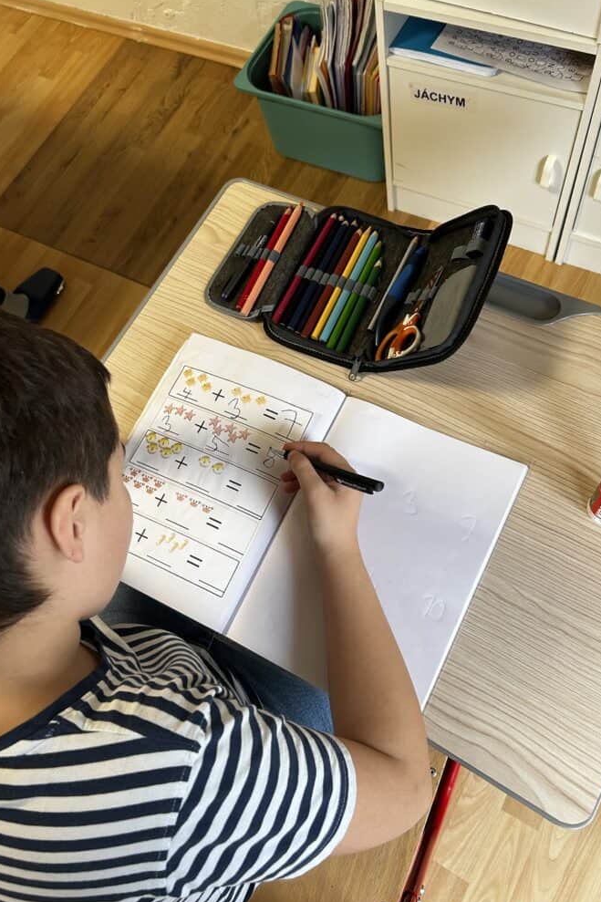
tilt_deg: -64.7
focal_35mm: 28
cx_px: 286
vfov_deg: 65.5
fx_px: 701
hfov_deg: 46.4
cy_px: 447
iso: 125
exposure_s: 1/121
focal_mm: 5.7
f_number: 1.5
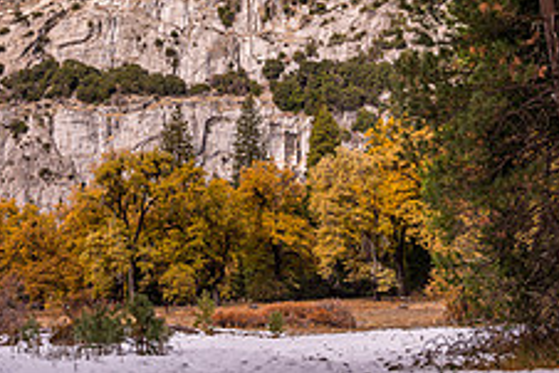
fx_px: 1196
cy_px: -103
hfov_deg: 26.1
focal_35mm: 77
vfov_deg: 16.8
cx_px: 183
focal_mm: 30
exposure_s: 1/60
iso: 64
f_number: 8
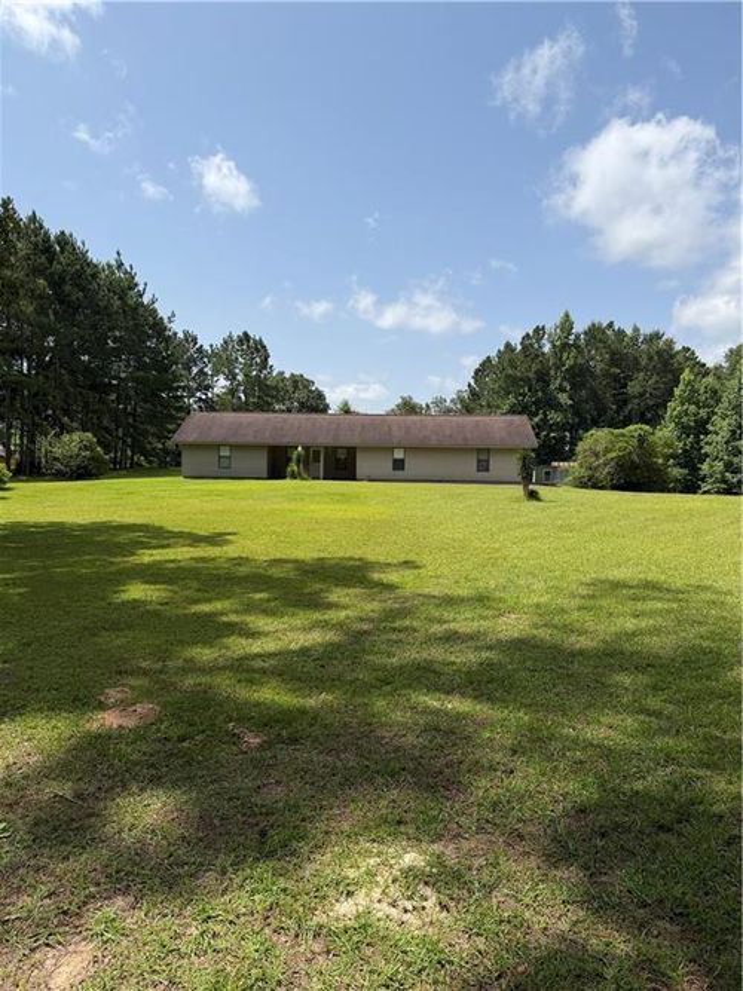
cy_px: 496
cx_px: 372
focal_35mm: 24
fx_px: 687
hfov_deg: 56.8
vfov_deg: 71.6
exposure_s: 1/4975
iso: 80
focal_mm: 6.76
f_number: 1.78
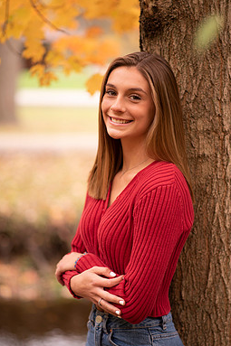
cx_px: 122
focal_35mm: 100
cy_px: 176
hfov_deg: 13.7
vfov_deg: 20.4
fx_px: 963
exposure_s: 1/200
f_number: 1.8
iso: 100
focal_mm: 85
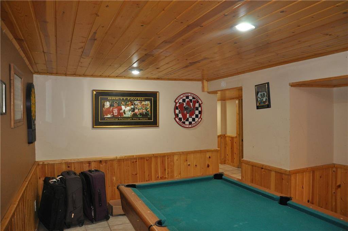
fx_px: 261
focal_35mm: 27
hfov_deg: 67.5
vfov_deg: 47.8
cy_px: 116
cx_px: 174
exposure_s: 1/60
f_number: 3.5
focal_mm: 18
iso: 800
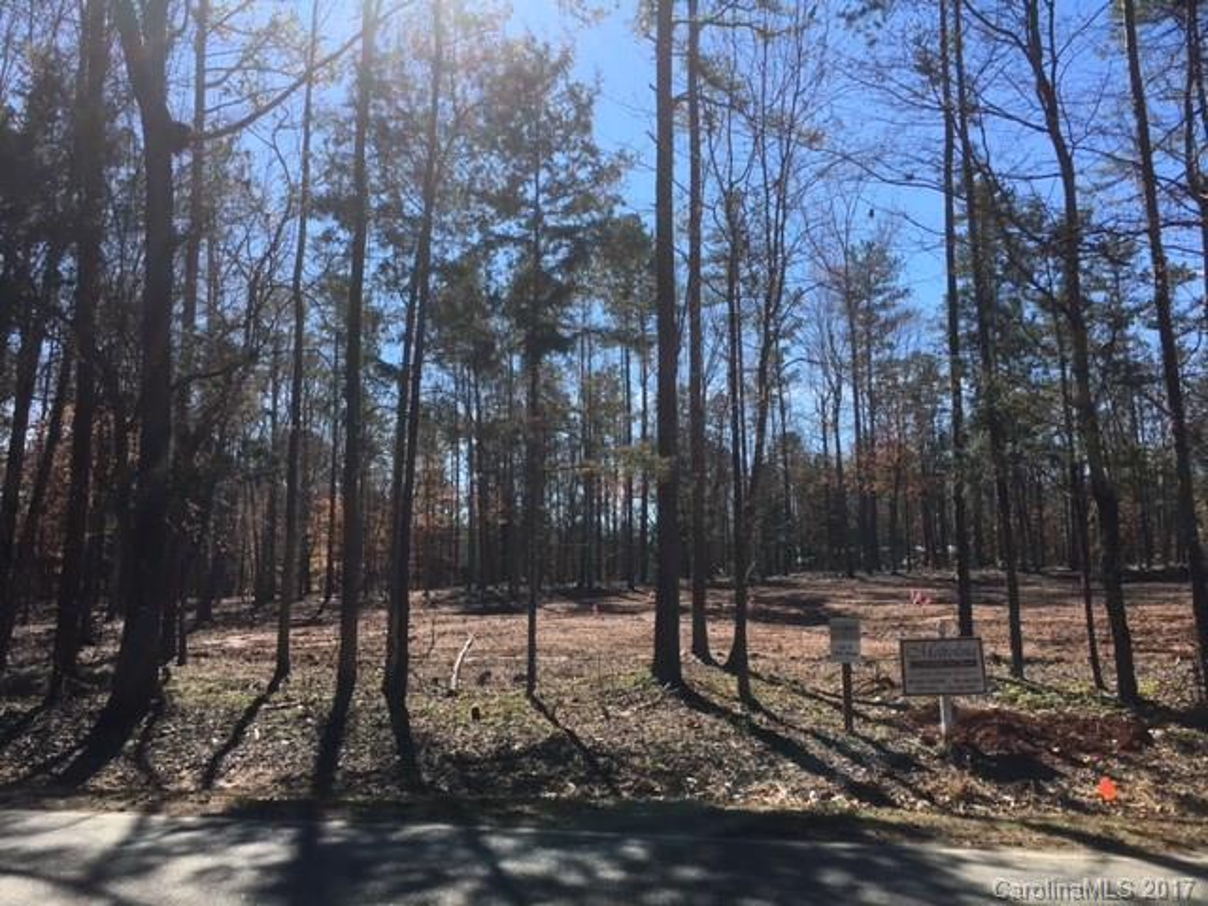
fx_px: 1012
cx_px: 604
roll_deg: +0.8
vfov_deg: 48.2
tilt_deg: +8.1
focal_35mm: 29
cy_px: 453
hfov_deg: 61.7
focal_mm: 4.15
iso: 25
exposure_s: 1/1099
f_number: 2.2
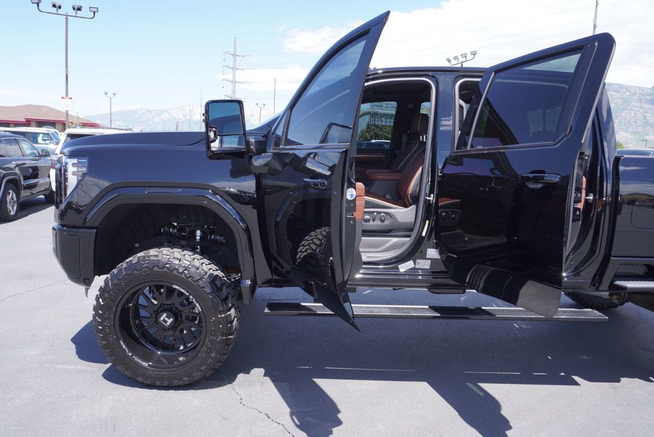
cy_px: 218
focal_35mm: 27
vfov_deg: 48.0
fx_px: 491
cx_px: 327
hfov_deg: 67.4
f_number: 6.3
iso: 100
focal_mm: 18
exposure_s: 1/160
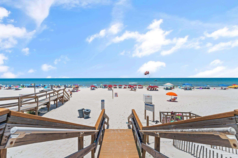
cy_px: 79
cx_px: 119
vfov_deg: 74.8
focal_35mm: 16
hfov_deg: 97.8
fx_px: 104
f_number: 8
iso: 100
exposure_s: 1/200
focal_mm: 15.7
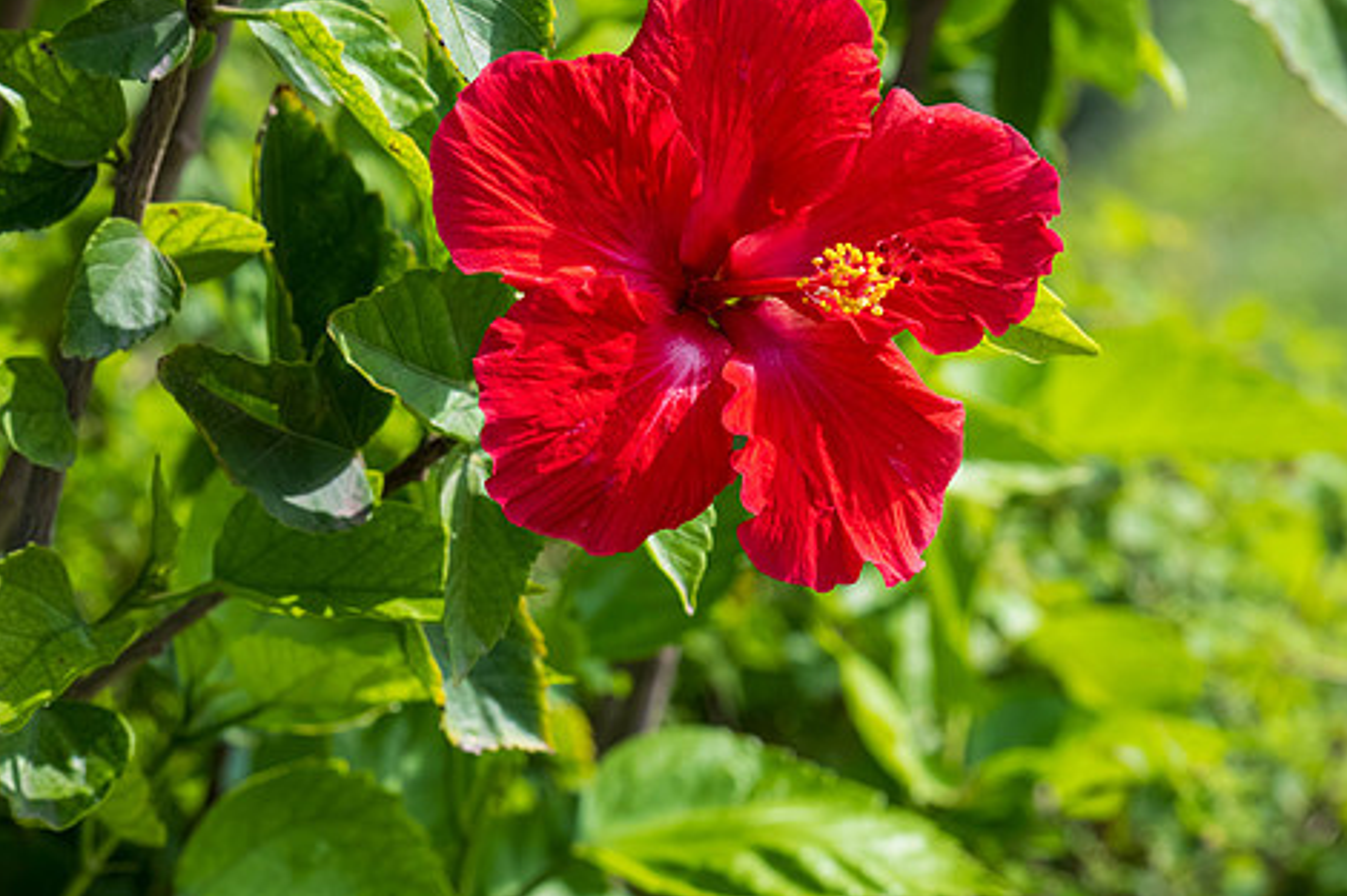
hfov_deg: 4.8
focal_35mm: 431
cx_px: 643
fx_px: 16120
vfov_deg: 3.2
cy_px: 255
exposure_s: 1/1250
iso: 1400
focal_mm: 300
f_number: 9
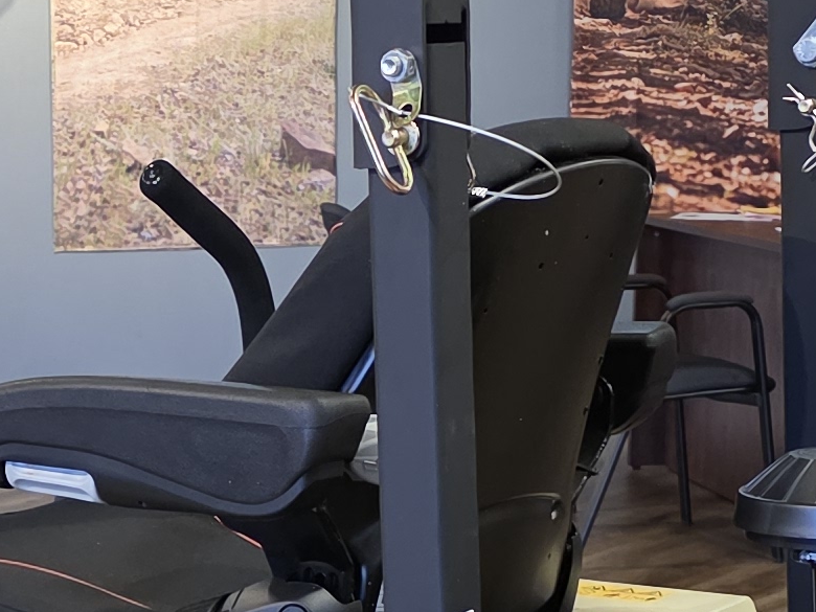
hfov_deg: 16.4
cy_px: 637
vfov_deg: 12.4
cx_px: 44
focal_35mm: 118
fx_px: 2782
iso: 800
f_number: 1.7
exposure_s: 1/120
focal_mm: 6.3
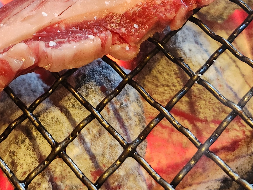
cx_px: 59
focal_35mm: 64
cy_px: -53
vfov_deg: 21.0
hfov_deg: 29.7
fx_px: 468
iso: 640
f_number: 1.8
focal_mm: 5.4
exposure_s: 1/120
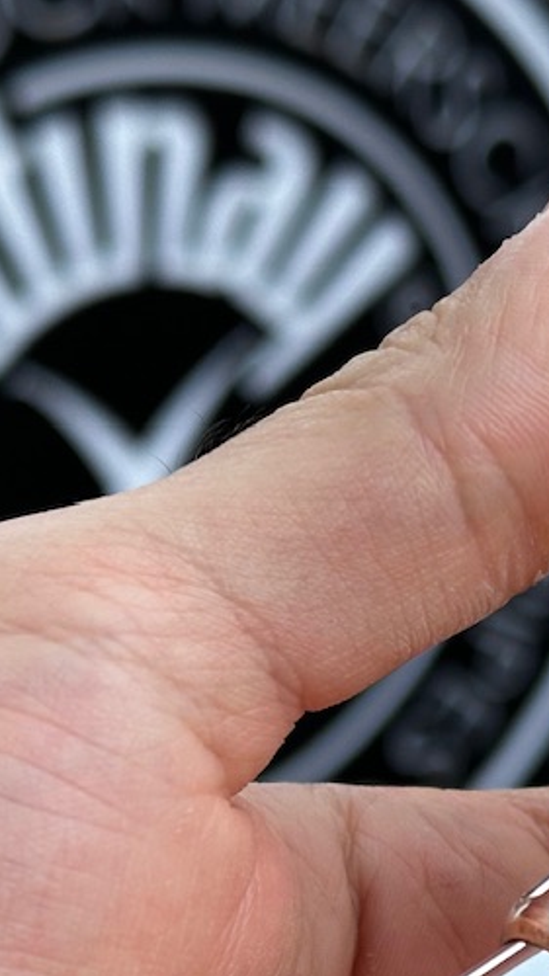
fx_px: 3470
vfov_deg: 15.8
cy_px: 894
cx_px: 328
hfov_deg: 9.0
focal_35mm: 134
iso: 50
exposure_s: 1/172
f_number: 1.78
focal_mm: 6.86
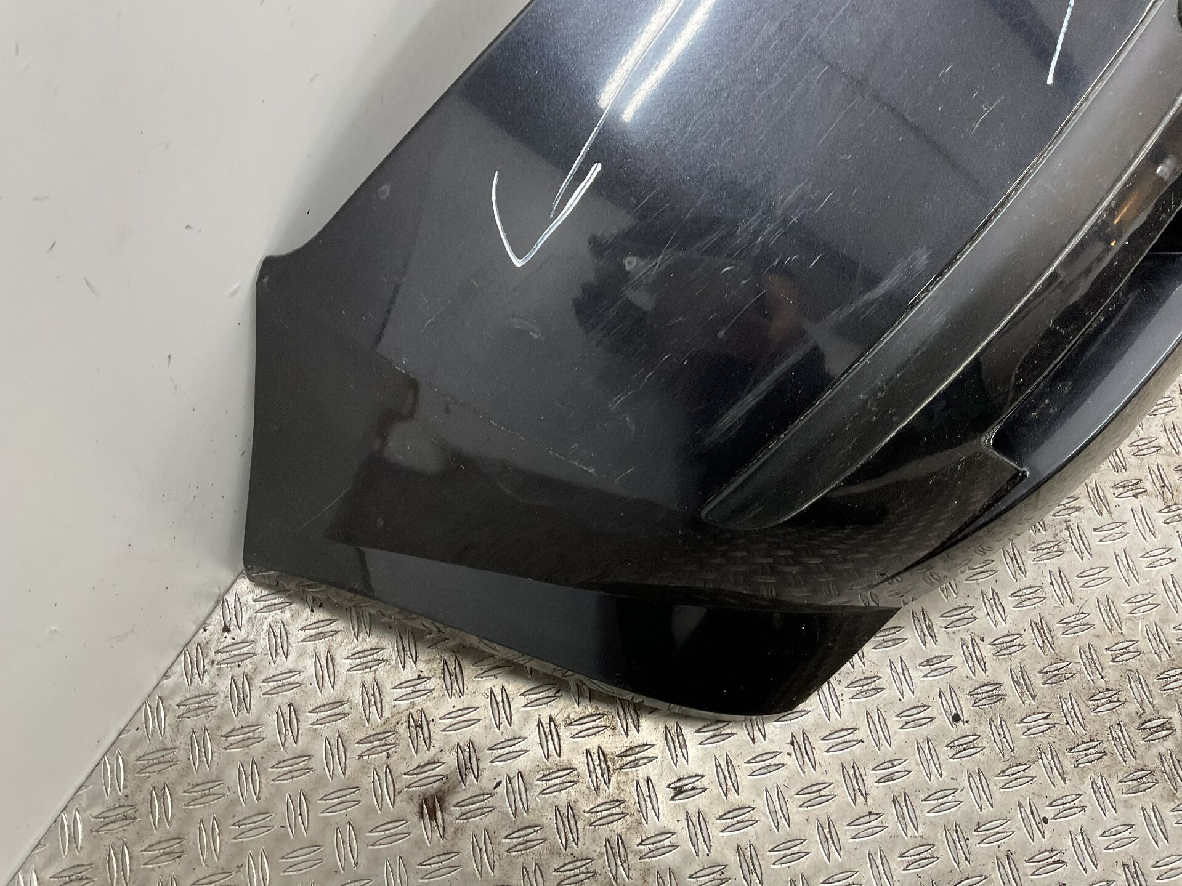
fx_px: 990
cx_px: 591
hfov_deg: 61.7
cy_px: 443
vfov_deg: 48.2
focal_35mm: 29
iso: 40
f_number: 1.8
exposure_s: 1/50
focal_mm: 3
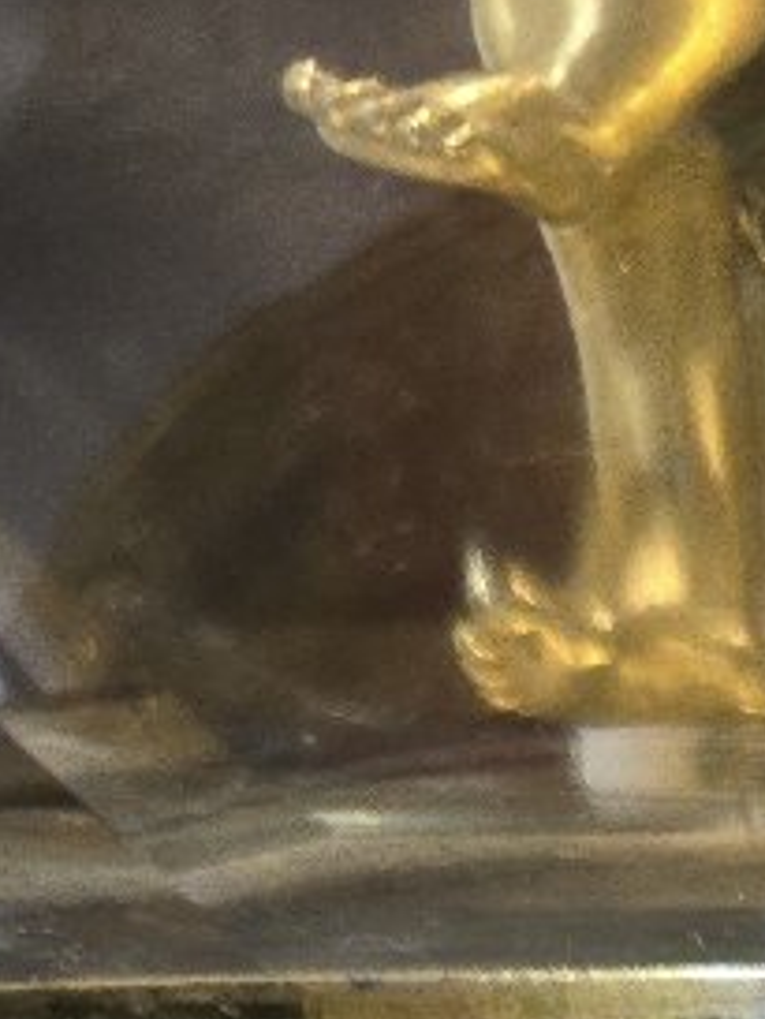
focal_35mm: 101
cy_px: 2217
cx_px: 1343
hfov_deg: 13.3
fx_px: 2974
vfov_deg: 14.8
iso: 200
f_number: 1.7
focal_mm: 6.3
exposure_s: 1/100
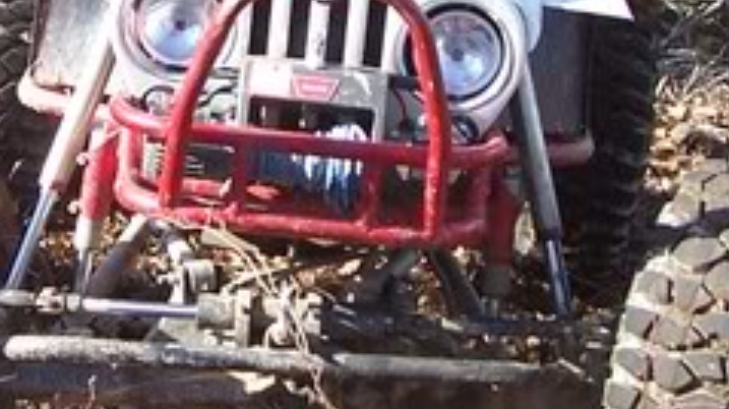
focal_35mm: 124
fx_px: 2395
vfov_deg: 9.7
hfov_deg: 17.2
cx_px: 146
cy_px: 12
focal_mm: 5.6
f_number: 2.7
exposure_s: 1/180
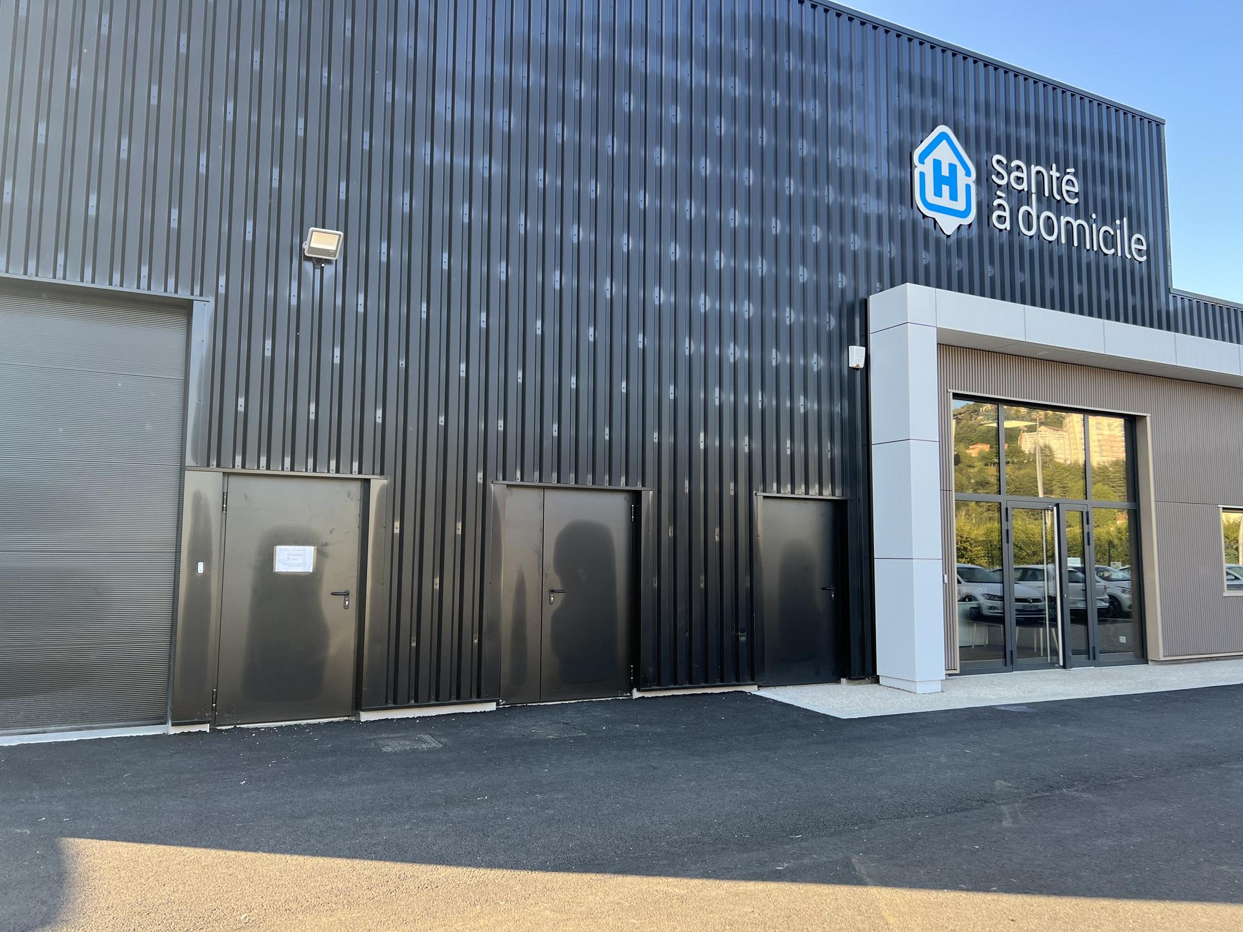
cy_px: 466
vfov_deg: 53.1
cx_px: 622
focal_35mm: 26
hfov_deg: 67.3
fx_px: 934
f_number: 1.5
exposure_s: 1/350
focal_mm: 5.7
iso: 50
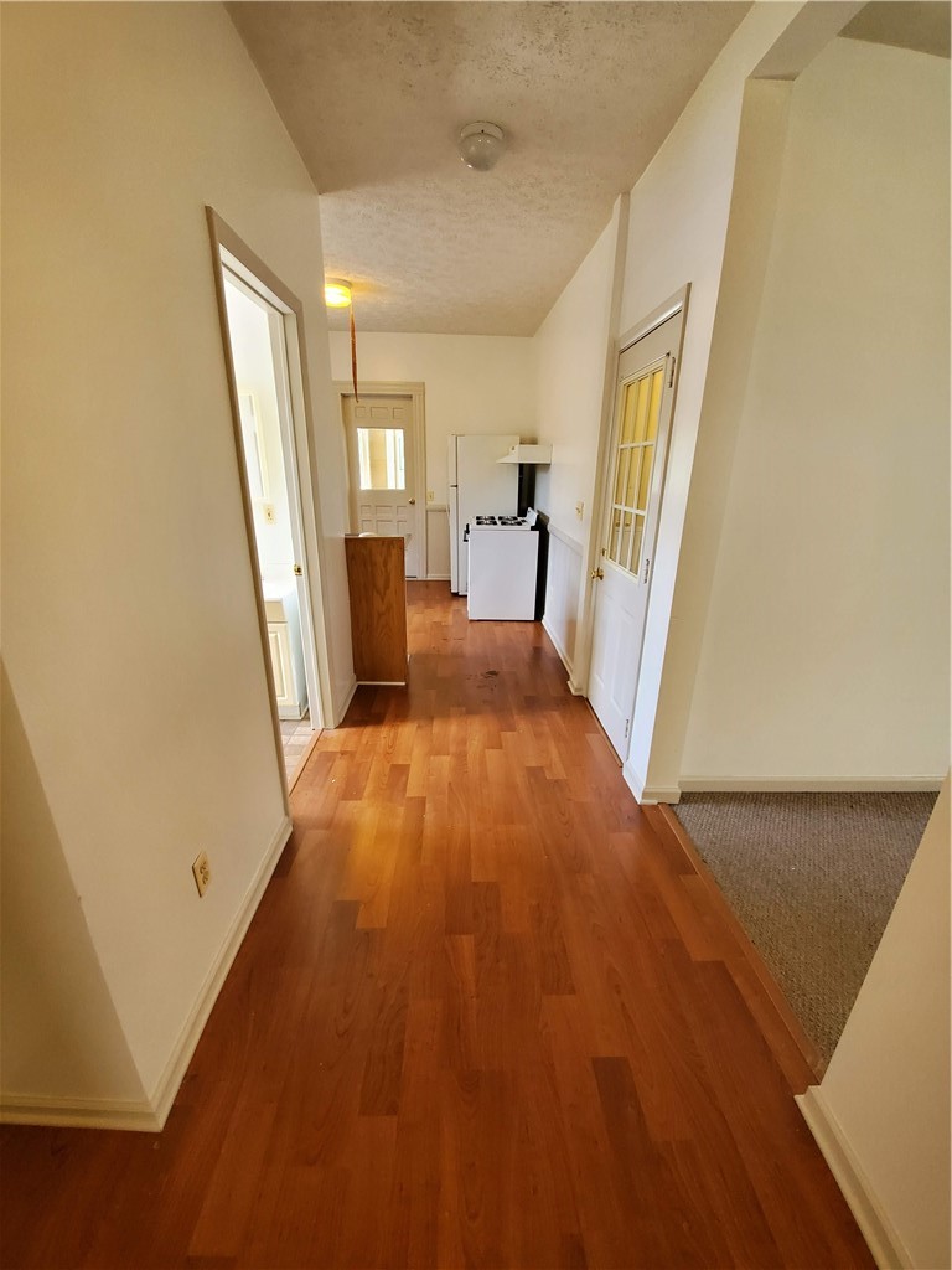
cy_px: 635
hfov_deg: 89.9
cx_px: 476
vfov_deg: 106.2
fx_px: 477
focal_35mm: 13
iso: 400
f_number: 2.2
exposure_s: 1/59
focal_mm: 1.8
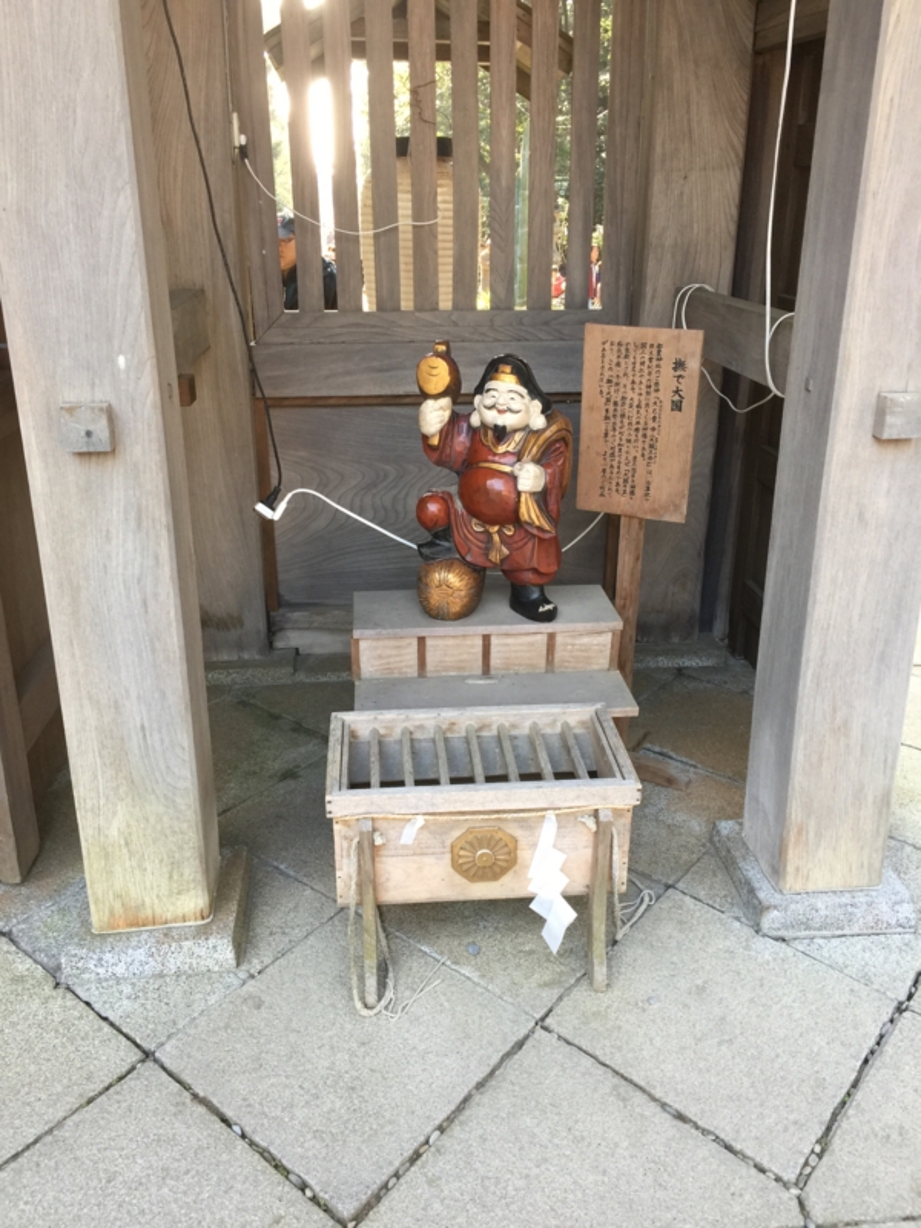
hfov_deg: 48.2
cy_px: 614
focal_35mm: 29
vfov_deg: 61.7
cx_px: 460
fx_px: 1029
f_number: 2.2
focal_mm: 4.15
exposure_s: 1/40
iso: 32
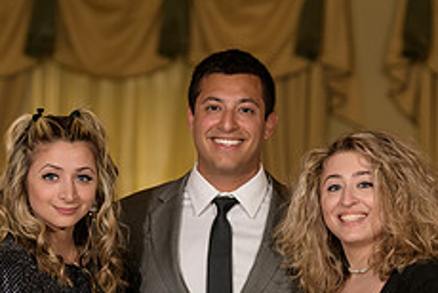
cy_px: 298
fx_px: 3374
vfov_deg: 5.0
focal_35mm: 277
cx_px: 236
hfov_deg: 7.4
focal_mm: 110
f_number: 3.2
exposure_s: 1/125
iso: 200
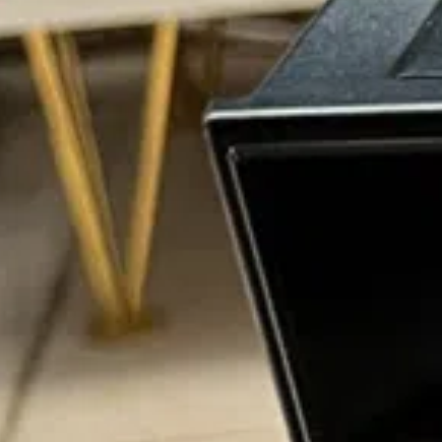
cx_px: 1445
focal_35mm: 216
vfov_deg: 7.5
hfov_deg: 7.0
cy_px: 1087
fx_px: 3120
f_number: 1.5
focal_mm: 5.7
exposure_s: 1/60
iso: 160
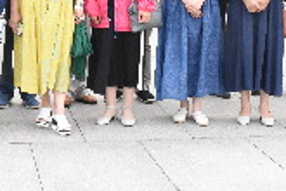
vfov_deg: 11.9
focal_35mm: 110
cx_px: 49
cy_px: -97
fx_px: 874
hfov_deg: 18.4
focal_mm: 22
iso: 1600
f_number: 11
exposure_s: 1/500
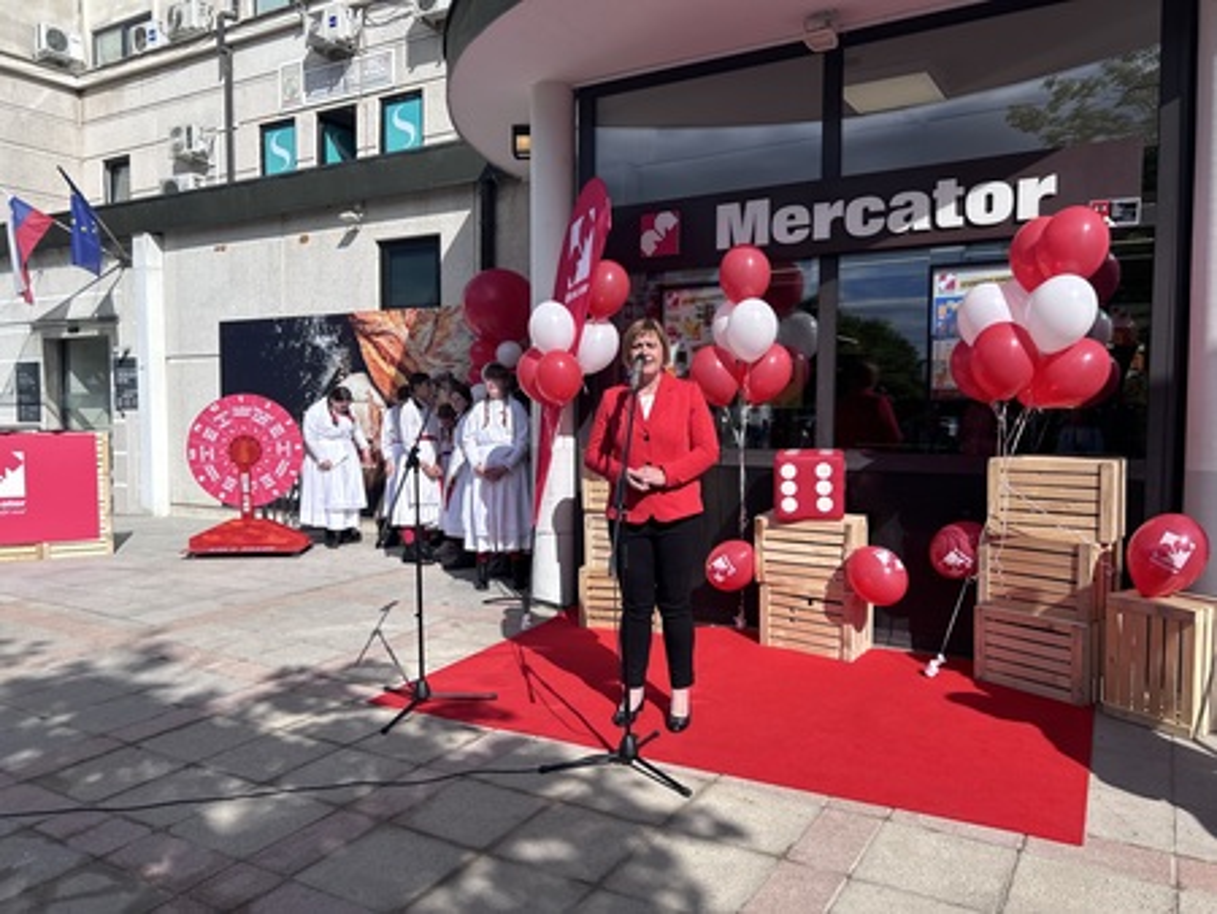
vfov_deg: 53.1
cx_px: 608
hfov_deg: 67.3
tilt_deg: -2.8
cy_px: 457
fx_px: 915
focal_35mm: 26
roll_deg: +0.2
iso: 50
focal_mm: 5.7
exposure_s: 1/5319
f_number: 1.5
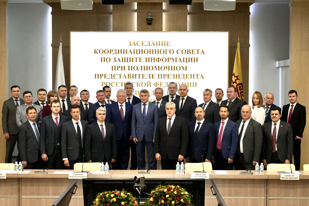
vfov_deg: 22.1
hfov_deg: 32.6
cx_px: 154
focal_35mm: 62
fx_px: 528
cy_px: 103
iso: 4000
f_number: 6.3
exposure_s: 1/160
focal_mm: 61.5
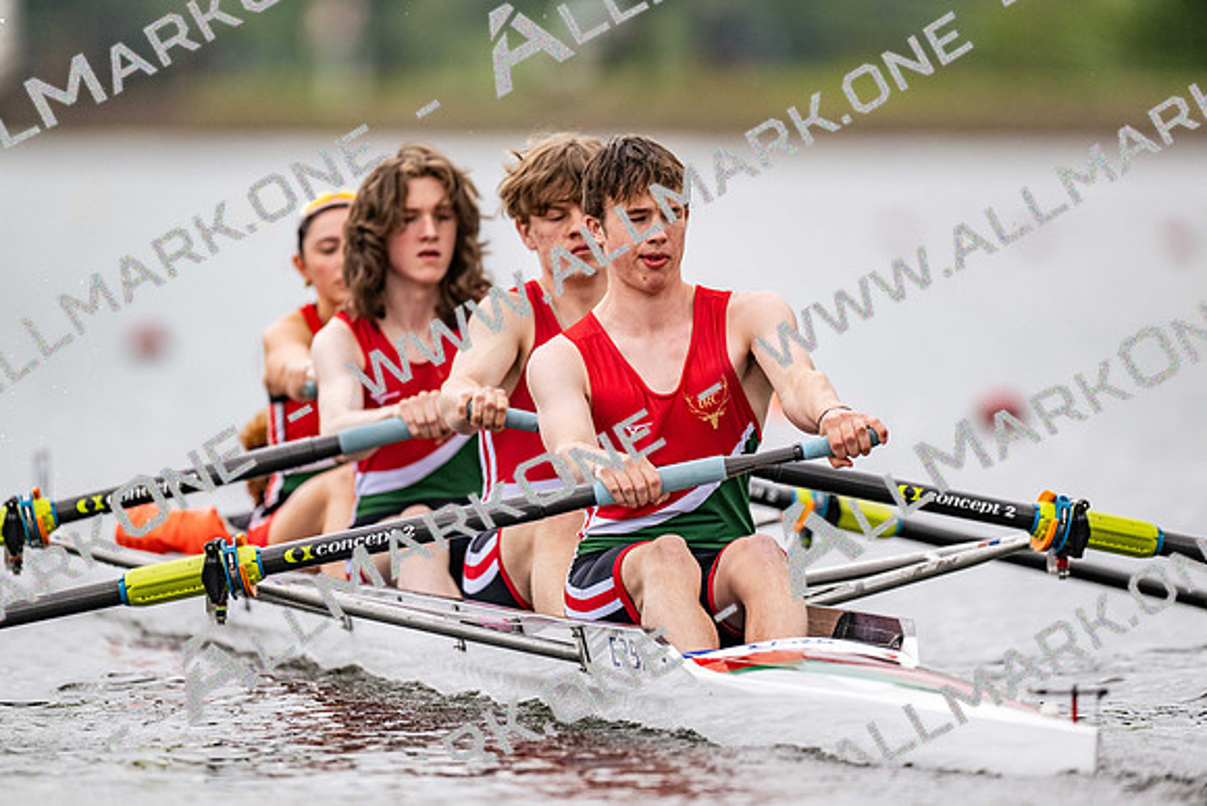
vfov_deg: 2.3
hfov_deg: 3.4
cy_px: 403
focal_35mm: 600
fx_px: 20120
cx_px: 604
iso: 720
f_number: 4
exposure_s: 1/2500
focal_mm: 600
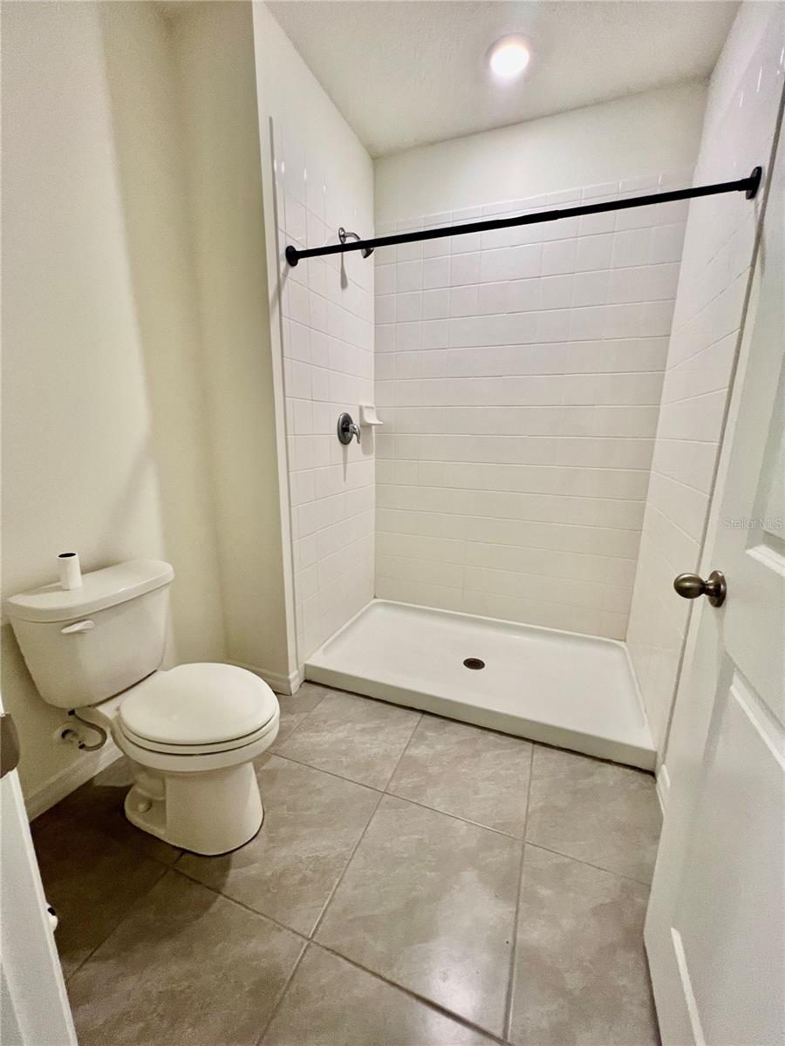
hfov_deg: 89.9
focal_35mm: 13
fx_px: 393
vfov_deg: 106.2
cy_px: 523
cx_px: 392
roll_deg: +1.2
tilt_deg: -11.7
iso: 200
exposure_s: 1/120
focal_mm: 1.57
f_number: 1.8
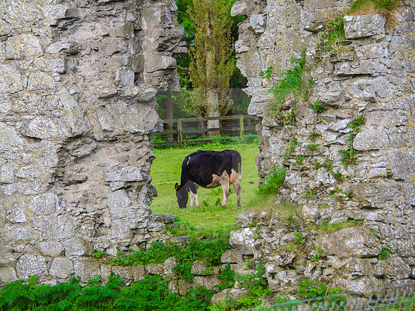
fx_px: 2613
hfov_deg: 9.1
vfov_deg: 6.8
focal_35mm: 218
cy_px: 146
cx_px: 166
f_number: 5.6
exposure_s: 1/1600
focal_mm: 125
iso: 250
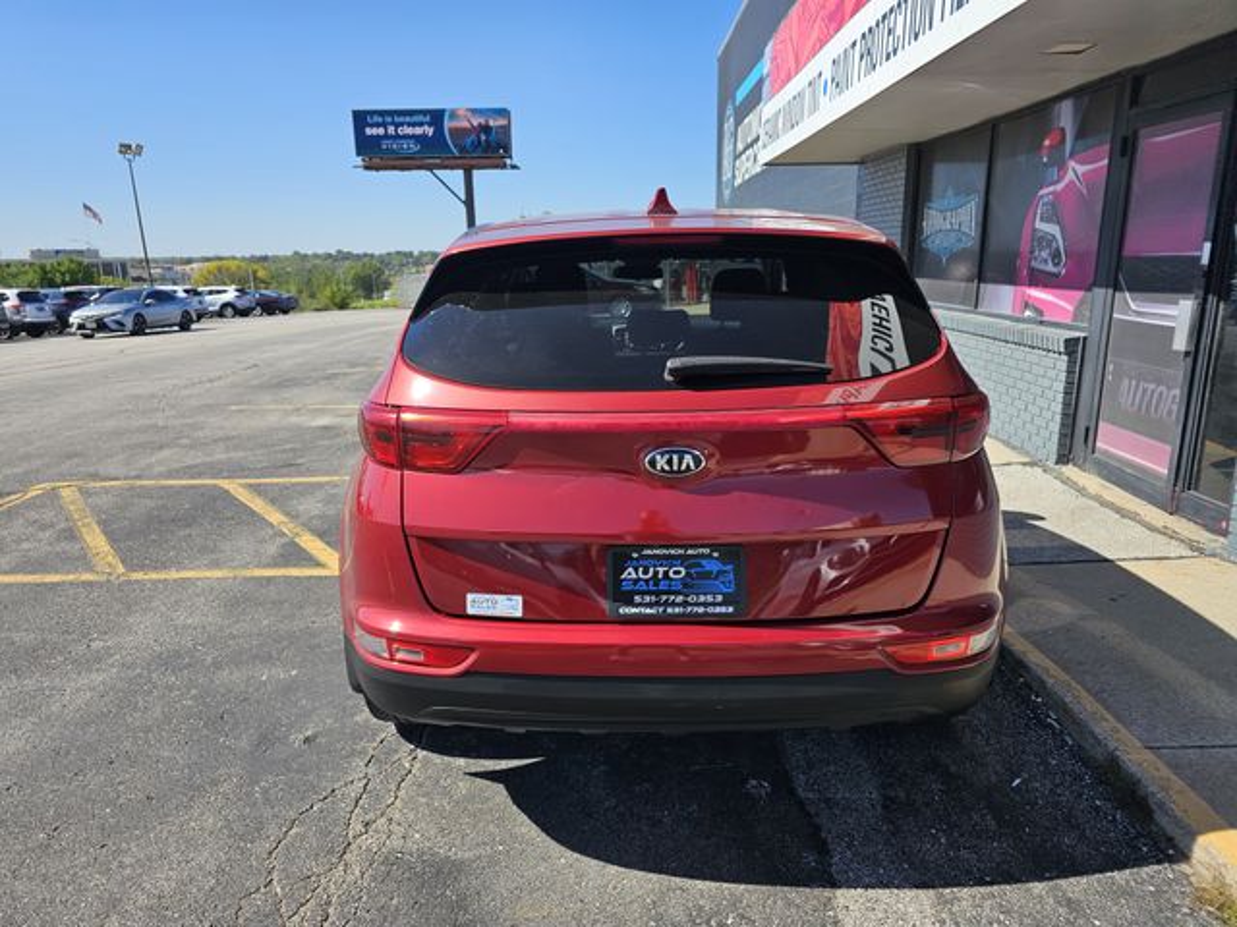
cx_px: 618
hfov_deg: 73.9
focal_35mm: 23
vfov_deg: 58.9
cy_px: 464
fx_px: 822
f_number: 1.7
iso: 10
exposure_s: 1/681
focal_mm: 6.3
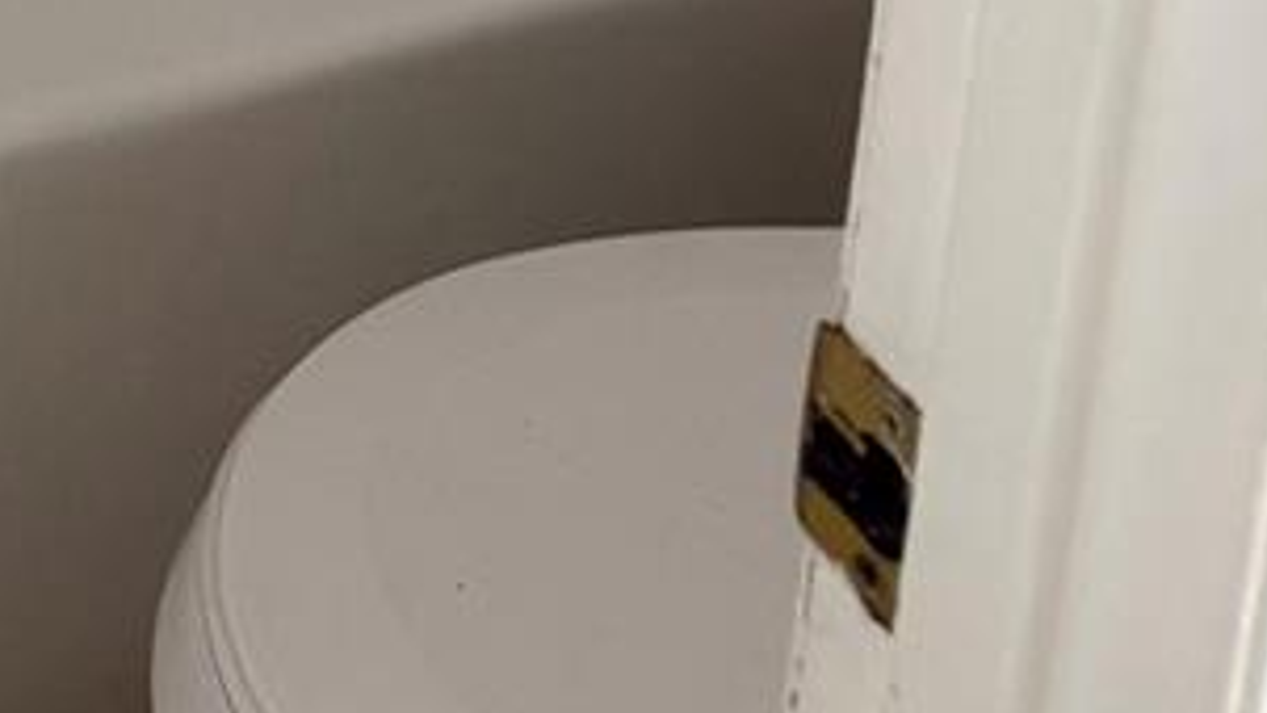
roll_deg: -1.0
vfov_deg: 9.0
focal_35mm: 104
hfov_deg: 18.9
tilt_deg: -15.3
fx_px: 3495
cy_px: -1531
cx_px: -441
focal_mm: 6.76
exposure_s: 1/120
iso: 160
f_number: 1.78
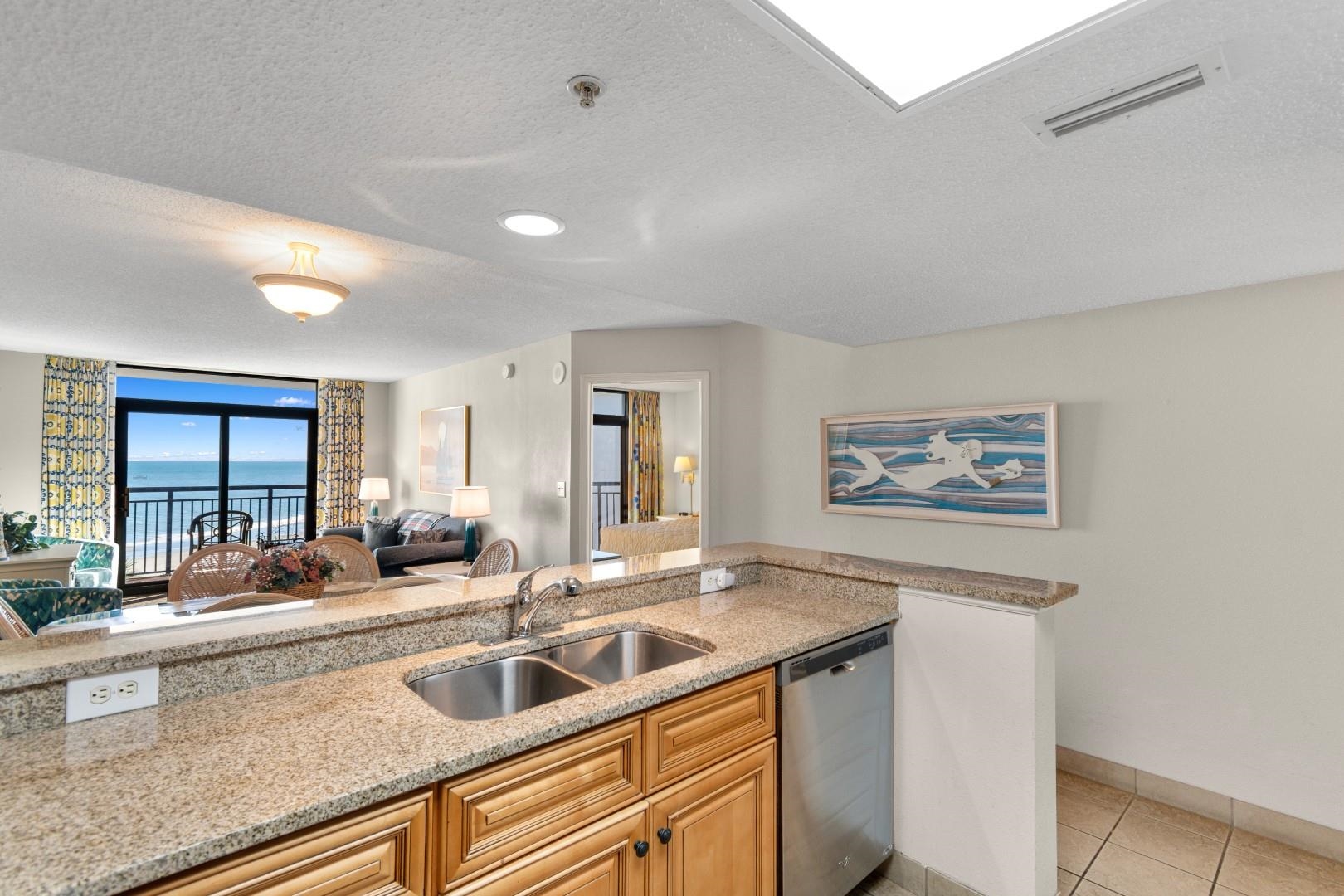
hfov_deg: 100.4
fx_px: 560
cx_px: 672
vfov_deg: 77.3
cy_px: 448
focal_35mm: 15
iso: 100
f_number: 4.5
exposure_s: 1/13
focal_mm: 10
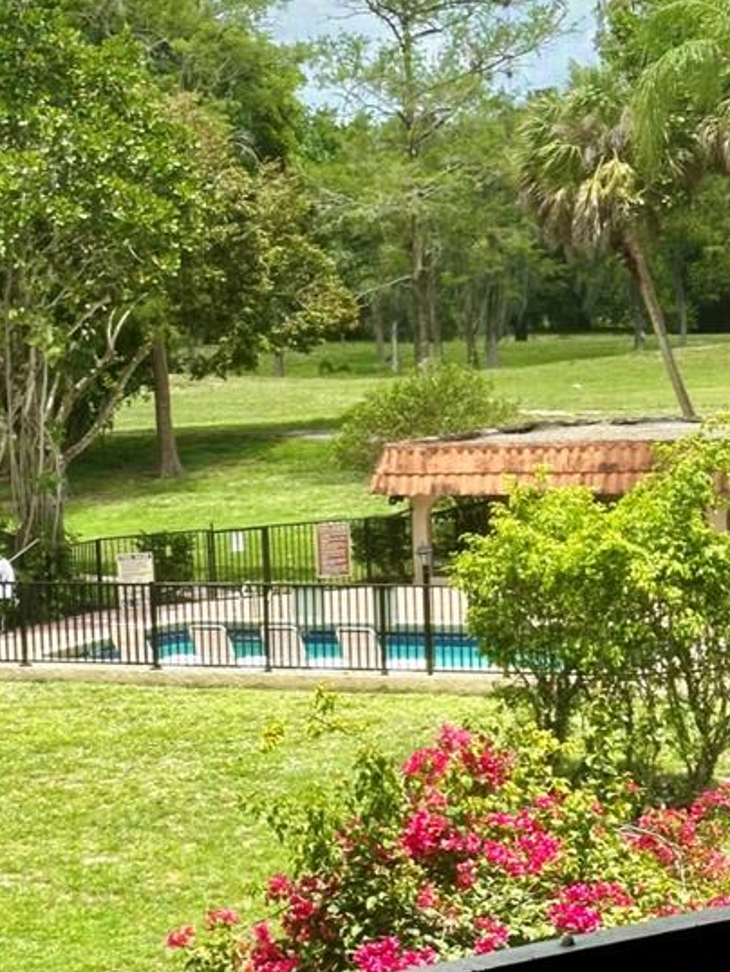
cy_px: 565
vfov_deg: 18.4
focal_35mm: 107
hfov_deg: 13.8
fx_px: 3006
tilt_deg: -4.7
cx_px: 213
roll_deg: +2.6
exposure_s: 1/1497
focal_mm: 6.86
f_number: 1.78
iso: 64
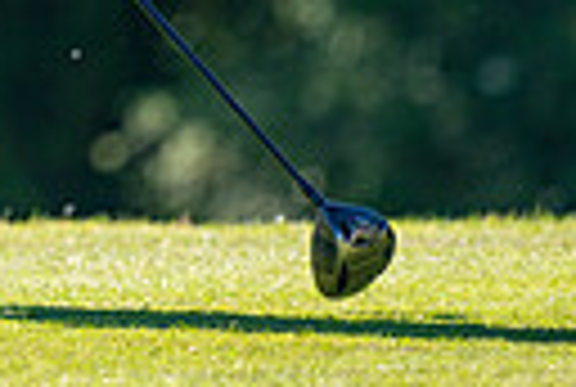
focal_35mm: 1356
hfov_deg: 1.5
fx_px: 21747
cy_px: -425
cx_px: -454
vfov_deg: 1.0
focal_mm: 300
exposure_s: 1/1000
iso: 250
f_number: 4.5
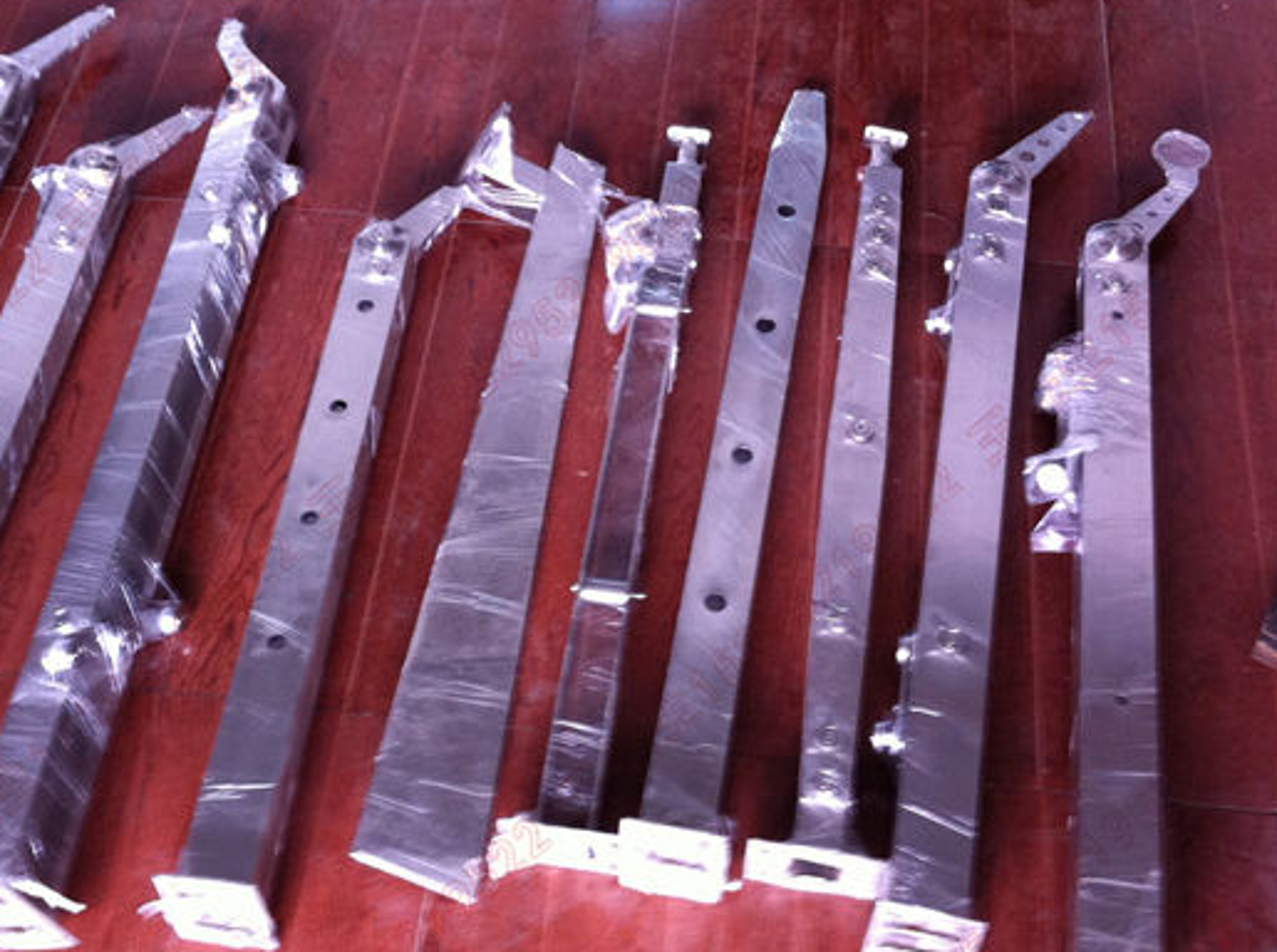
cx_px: 476
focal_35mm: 51
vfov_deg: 28.4
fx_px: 1877
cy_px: 379
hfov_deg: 37.3
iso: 125
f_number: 2.8
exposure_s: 1/15
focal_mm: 3.85
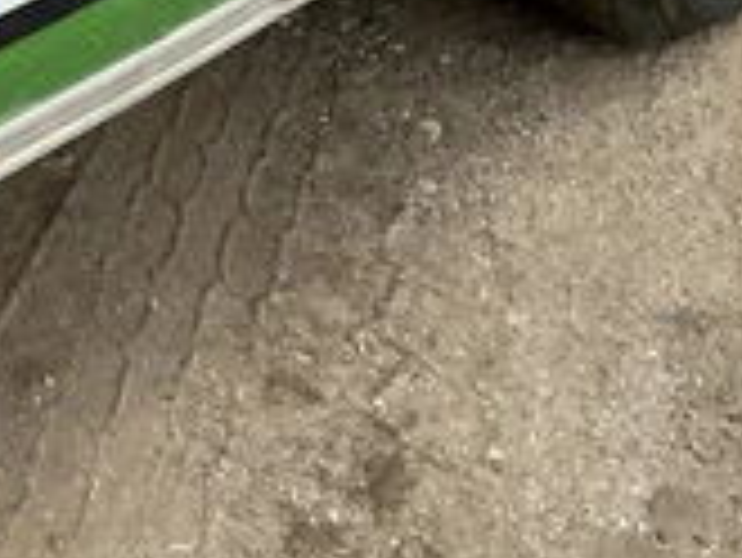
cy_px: -9
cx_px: -99
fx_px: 1459
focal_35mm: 68
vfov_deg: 20.9
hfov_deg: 26.1
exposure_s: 1/683
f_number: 1.8
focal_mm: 3
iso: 25
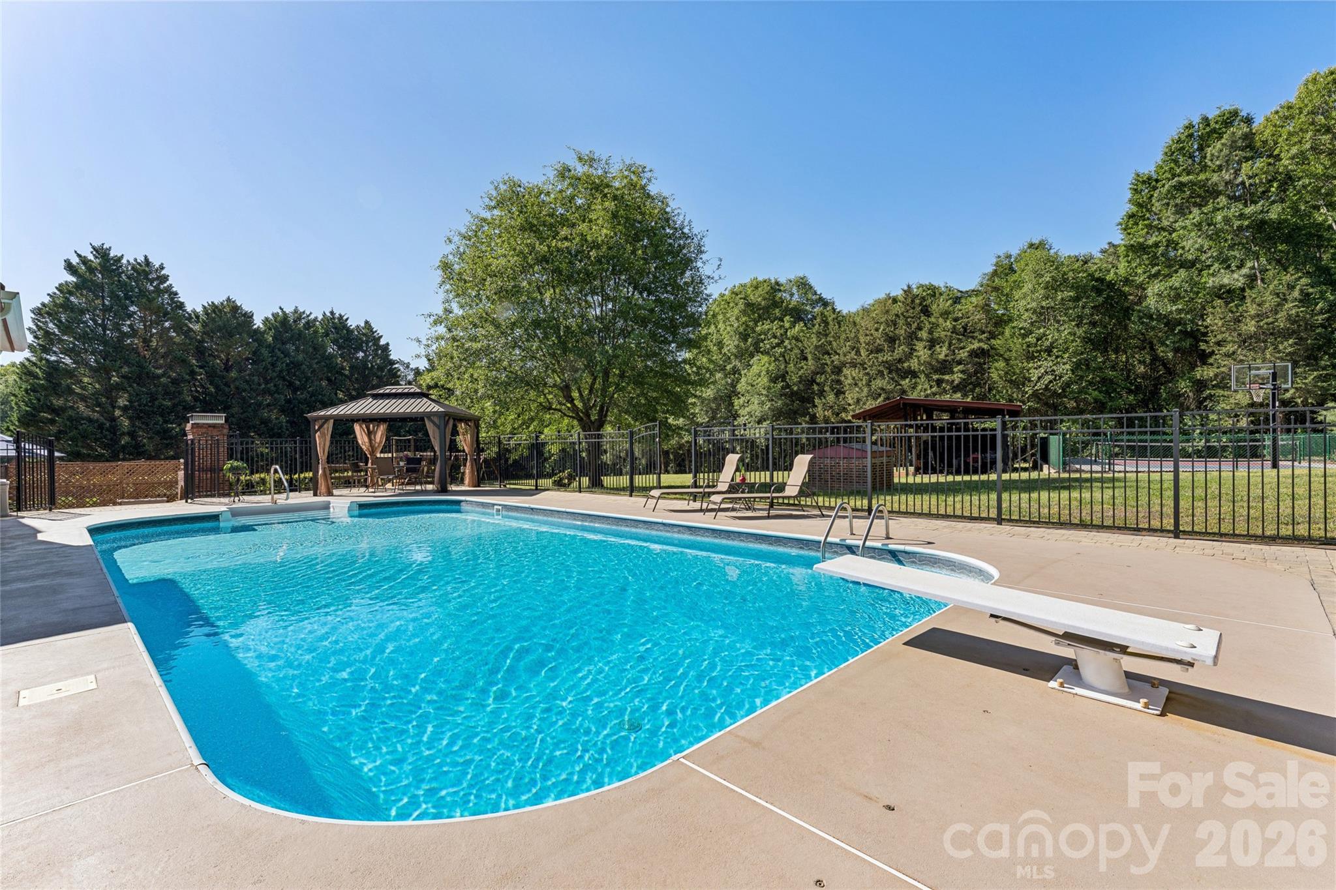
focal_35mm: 16
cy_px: 445
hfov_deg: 95.7
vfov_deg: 72.7
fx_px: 605
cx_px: 668
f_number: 9
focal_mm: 16.3
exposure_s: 1/200
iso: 100
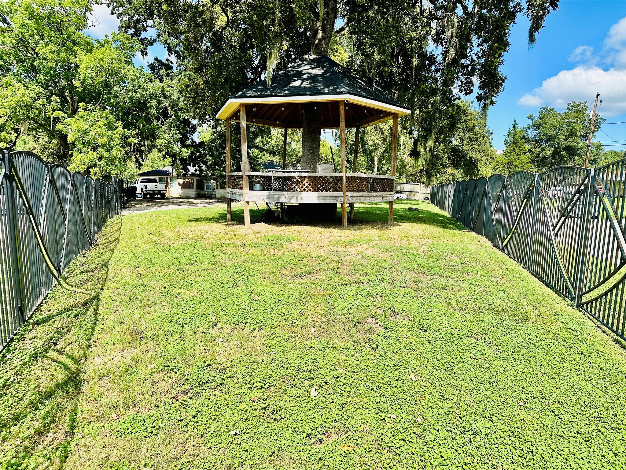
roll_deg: -0.1
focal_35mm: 24
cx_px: 313
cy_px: 235
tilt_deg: -5.0
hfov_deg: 71.6
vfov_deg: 56.8
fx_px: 434
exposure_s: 1/2732
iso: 80
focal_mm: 6.86
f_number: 1.78
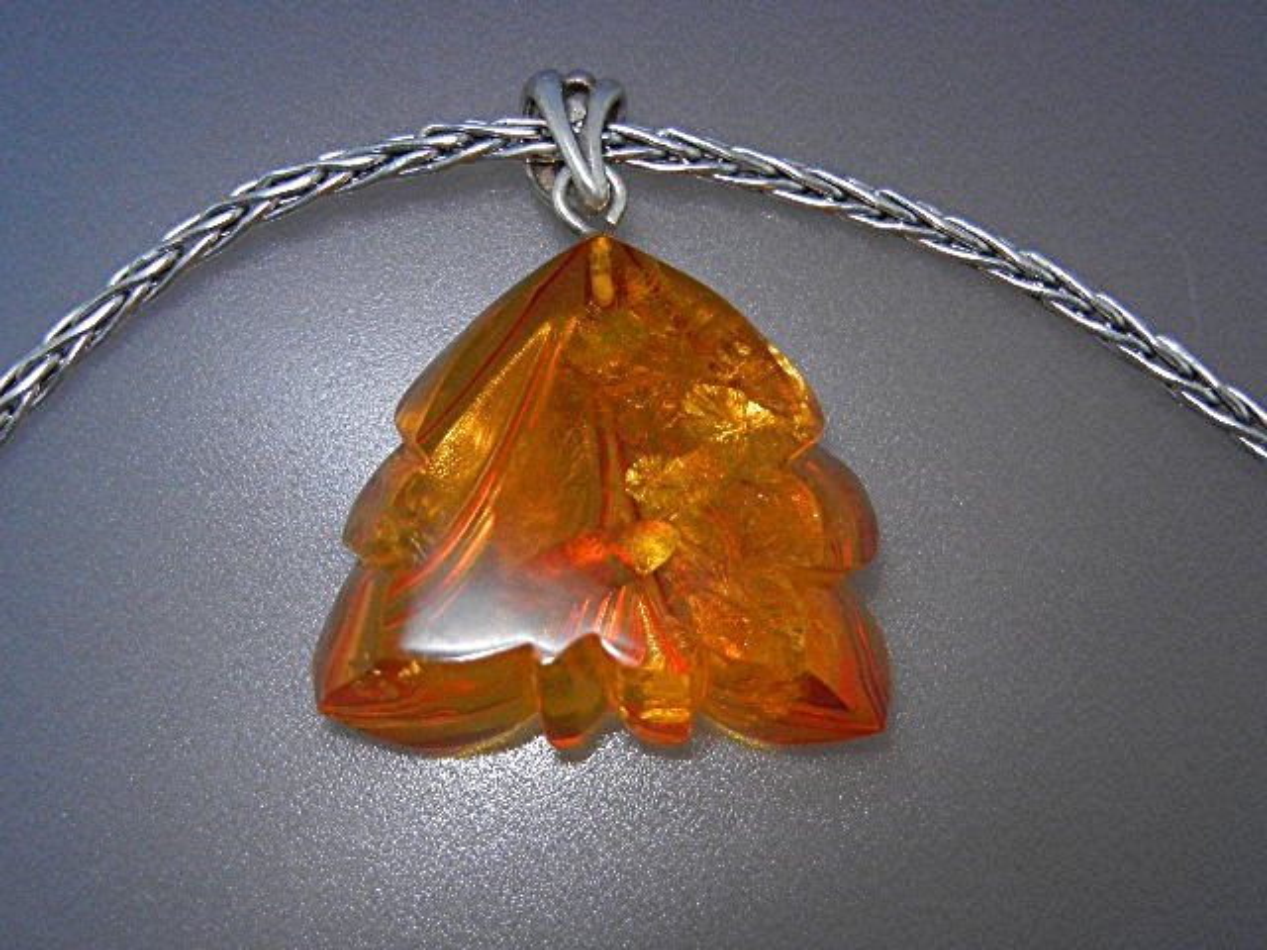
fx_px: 1903
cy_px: 475
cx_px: 634
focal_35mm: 52
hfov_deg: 36.8
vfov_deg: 28.0
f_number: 7.8
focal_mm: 9.3
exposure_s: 1/30
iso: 670
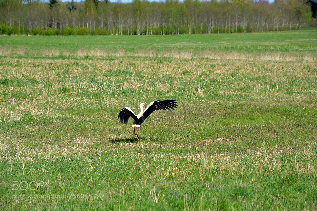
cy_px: 106
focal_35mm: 175
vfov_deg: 7.8
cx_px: 159
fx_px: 1541
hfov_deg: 11.7
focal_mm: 116
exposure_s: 1/1600
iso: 400
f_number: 6.3
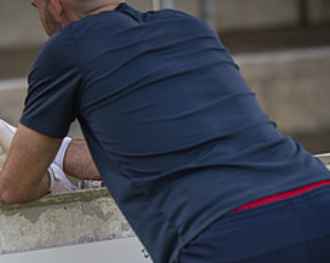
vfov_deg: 4.2
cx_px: 50
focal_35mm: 371
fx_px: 3617
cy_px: 289
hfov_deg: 5.2
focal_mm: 135
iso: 32
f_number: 2.1
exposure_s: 1/400
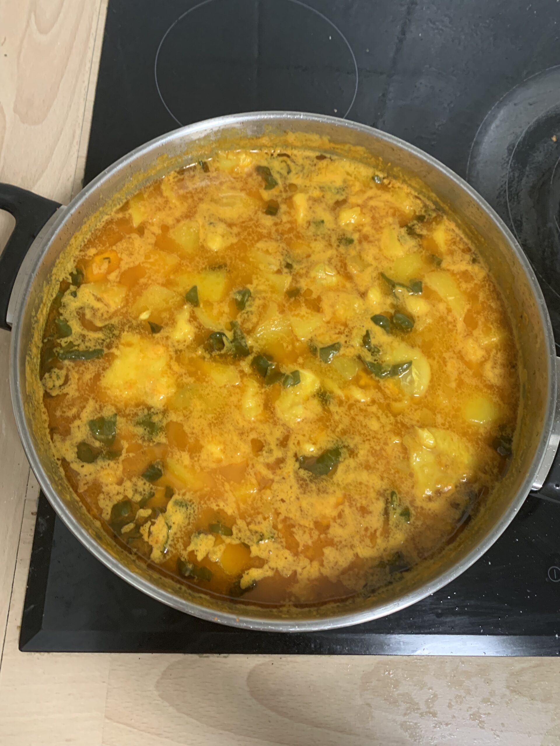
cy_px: 373
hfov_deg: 53.1
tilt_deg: -72.8
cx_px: 280
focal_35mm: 26
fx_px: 561
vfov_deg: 67.3
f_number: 1.8
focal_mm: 4.25
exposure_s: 1/60
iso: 250
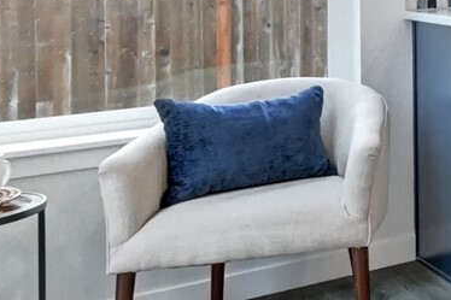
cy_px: -31
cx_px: 851
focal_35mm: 68
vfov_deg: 19.2
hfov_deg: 19.8
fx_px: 851
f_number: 11
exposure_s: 1/6
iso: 4000
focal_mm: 10
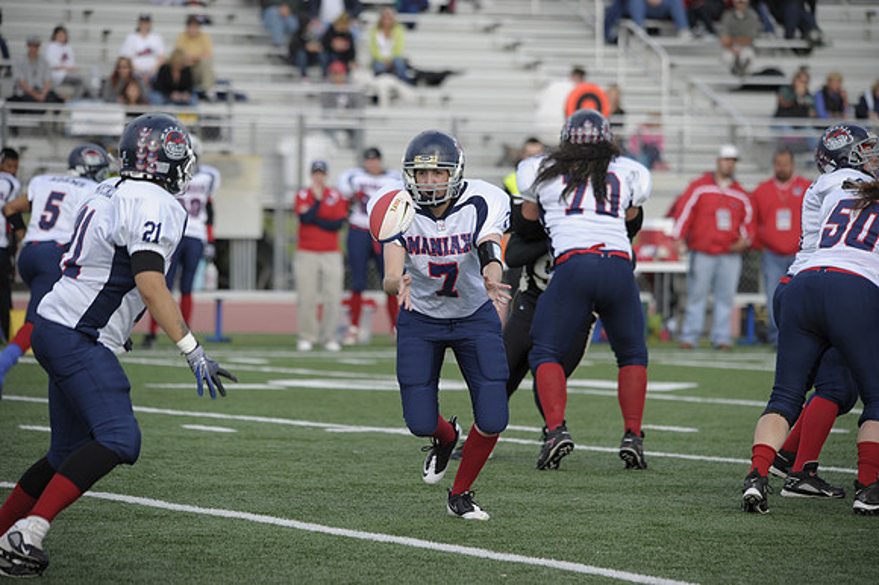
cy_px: 292
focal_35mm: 290
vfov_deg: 4.7
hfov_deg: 7.1
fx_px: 7077
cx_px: 440
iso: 560
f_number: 6
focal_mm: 290
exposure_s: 1/1000
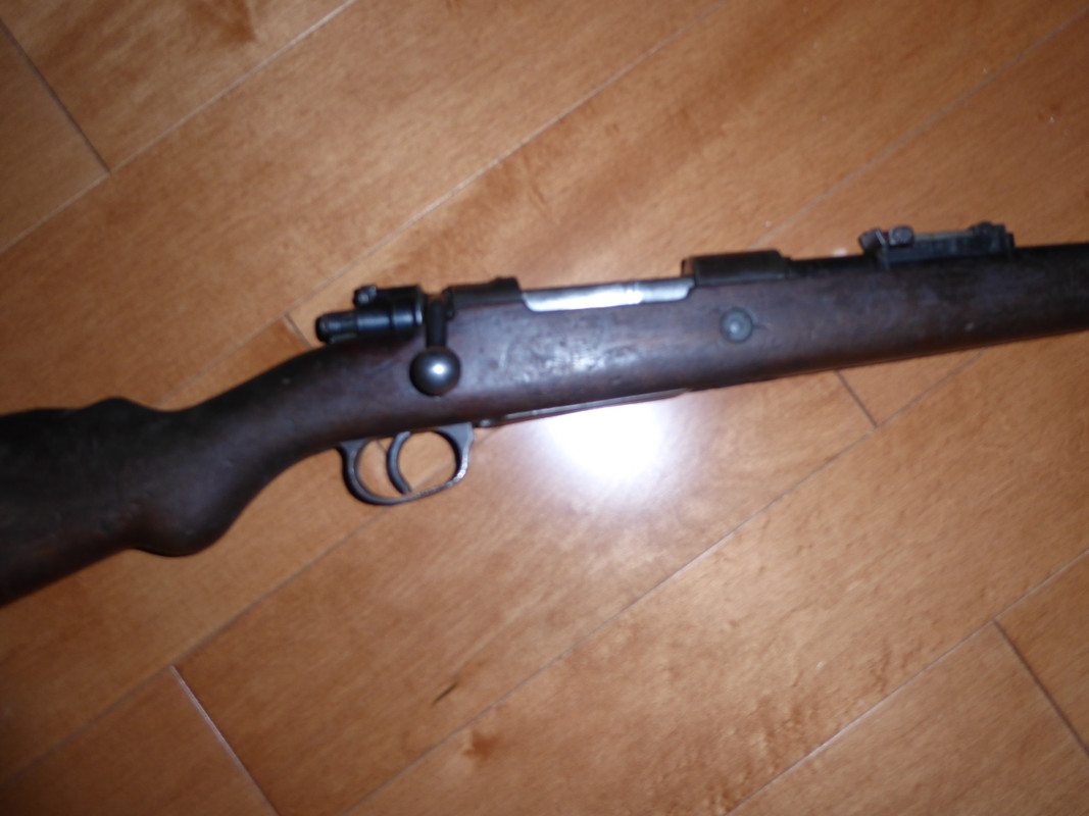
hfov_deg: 63.4
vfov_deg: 49.7
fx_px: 881
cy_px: 408
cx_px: 544
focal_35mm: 28
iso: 100
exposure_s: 1/400
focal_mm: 5
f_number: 3.5
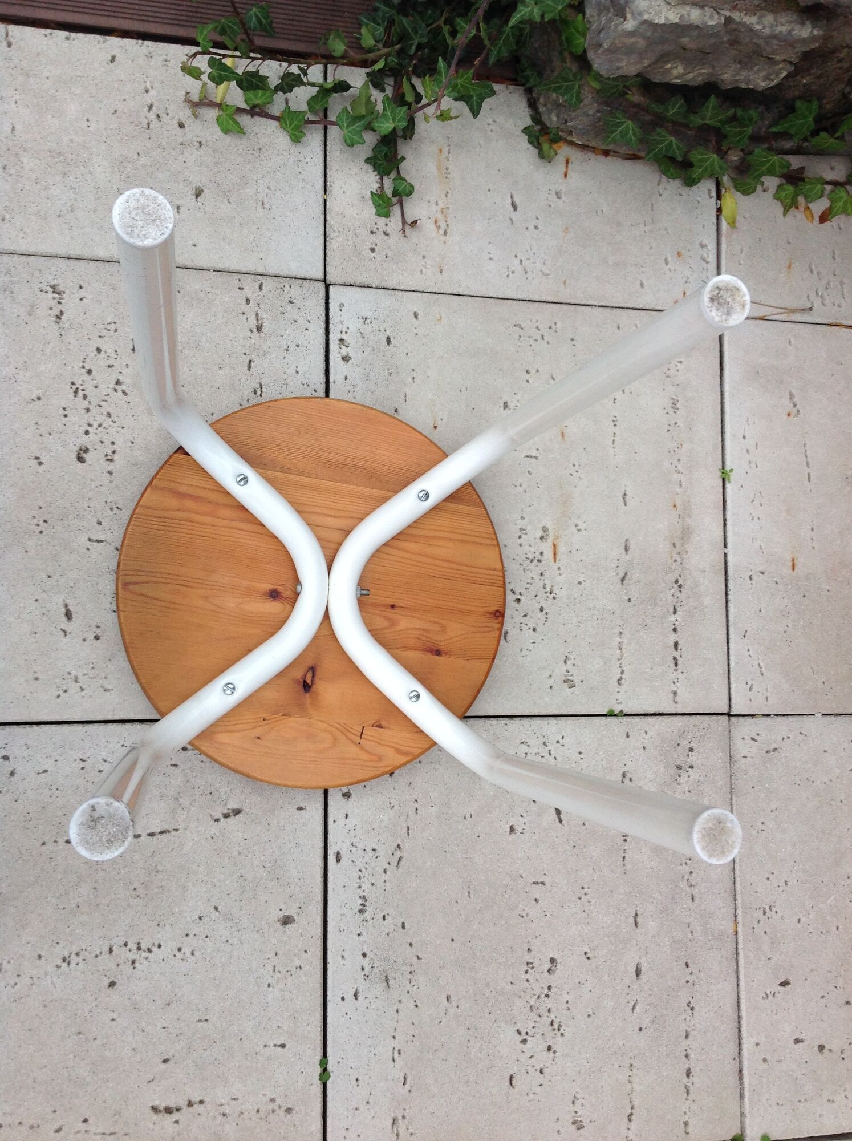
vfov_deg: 52.7
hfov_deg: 40.6
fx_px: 1152
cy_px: 570
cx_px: 426
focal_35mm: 35
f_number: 2.4
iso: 80
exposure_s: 1/120
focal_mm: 4.28
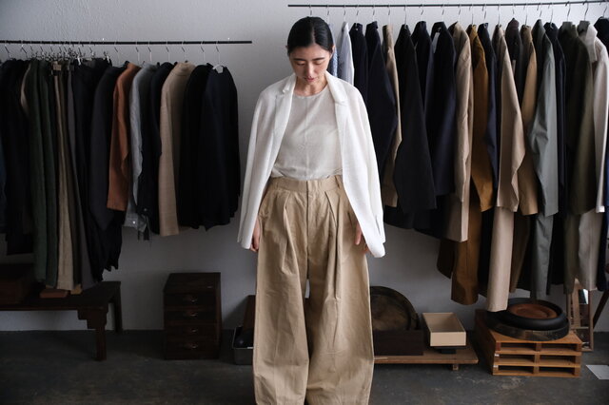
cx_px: 304
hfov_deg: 47.4
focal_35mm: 41
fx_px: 693
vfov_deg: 32.6
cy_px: 202
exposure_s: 1/320
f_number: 4
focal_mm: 27.5
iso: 4000
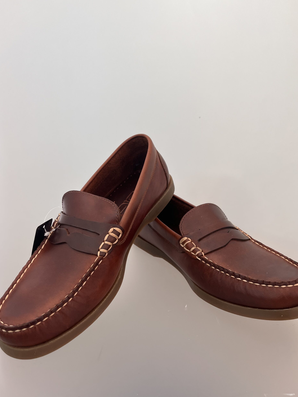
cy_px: 200
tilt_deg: -18.2
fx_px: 310
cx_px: 151
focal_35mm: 27
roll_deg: -2.1
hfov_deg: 51.4
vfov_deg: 65.3
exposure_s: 1/121
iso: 80
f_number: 1.6
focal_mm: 5.1
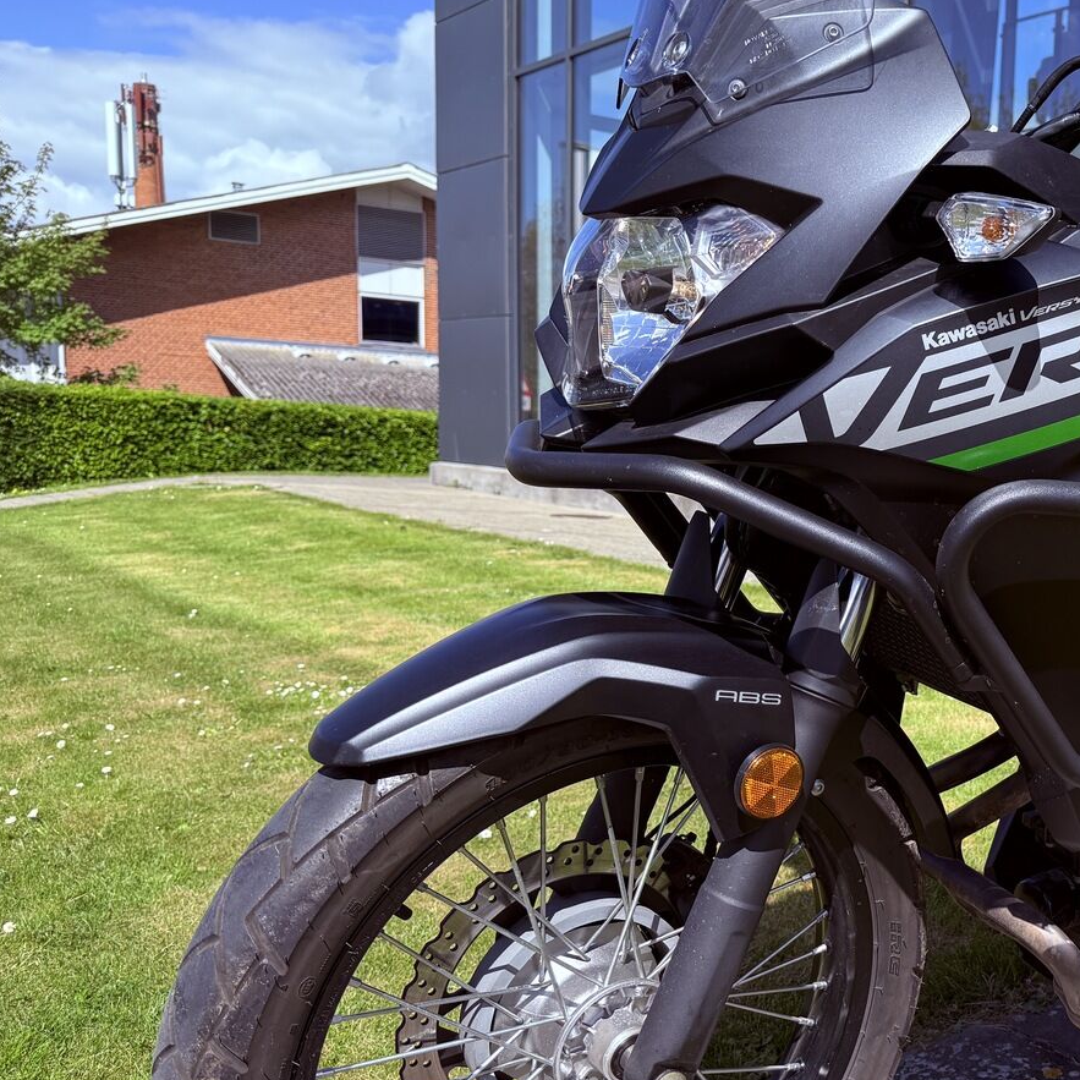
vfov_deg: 40.6
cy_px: 681
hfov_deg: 38.0
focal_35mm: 41
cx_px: 982
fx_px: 1447
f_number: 1.78
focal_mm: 6.76
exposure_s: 1/2370
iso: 100
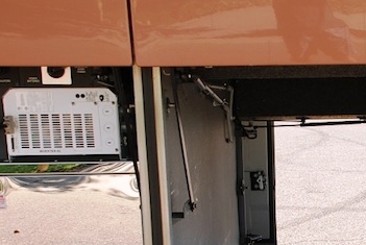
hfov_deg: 23.7
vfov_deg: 16.4
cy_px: 235
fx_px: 835
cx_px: 360
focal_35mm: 82
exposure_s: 1/125
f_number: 5.6
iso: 100
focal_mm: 24
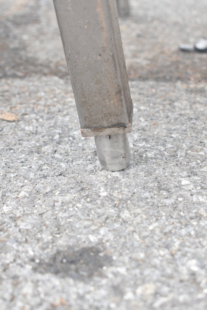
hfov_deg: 18.2
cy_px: 155
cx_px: 104
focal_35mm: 75
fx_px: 647
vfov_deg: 27.0
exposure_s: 1/100
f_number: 5.6
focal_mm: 50
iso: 200
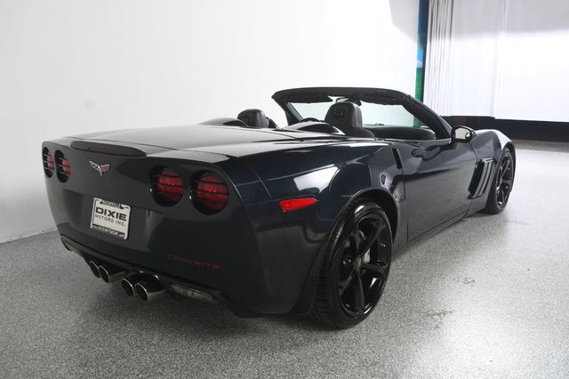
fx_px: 474
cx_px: 284
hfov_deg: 62.0
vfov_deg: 43.6
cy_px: 190
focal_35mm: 30
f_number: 7.1
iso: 100
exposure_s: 1/160
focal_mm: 20
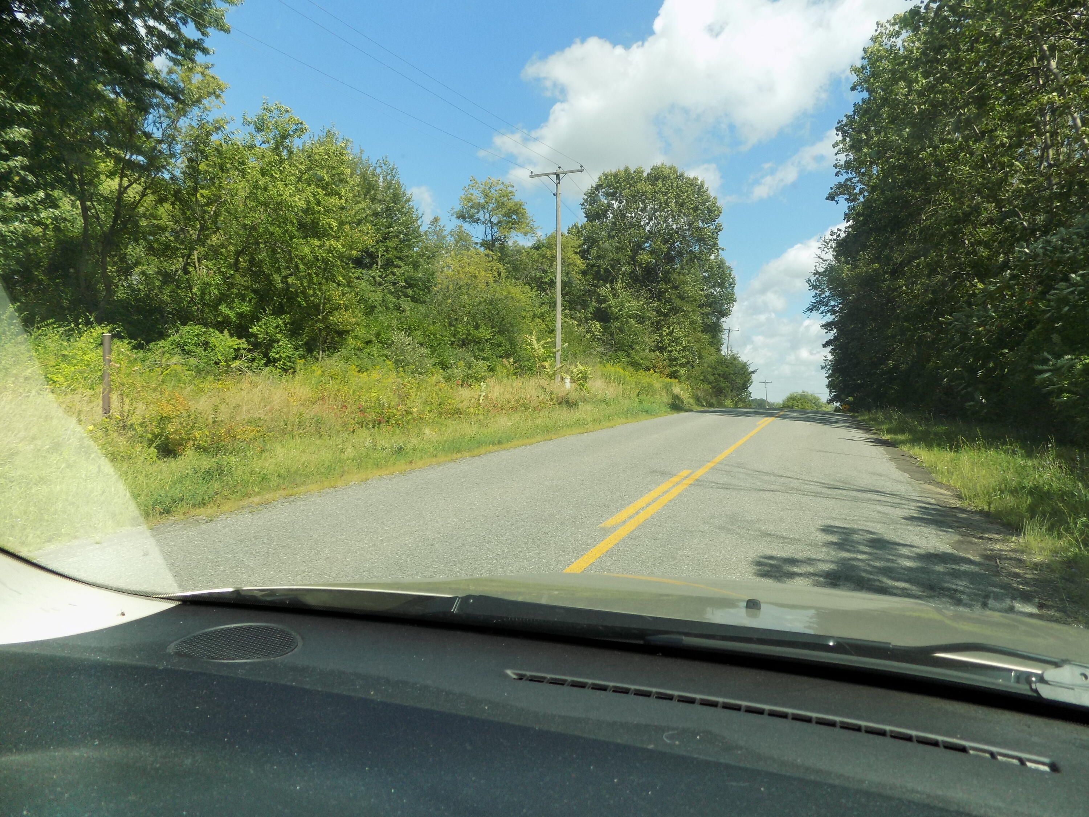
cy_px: 408
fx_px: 724
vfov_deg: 58.9
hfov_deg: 73.9
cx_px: 544
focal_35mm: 23
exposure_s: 1/500
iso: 80
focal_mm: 4
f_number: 3.1
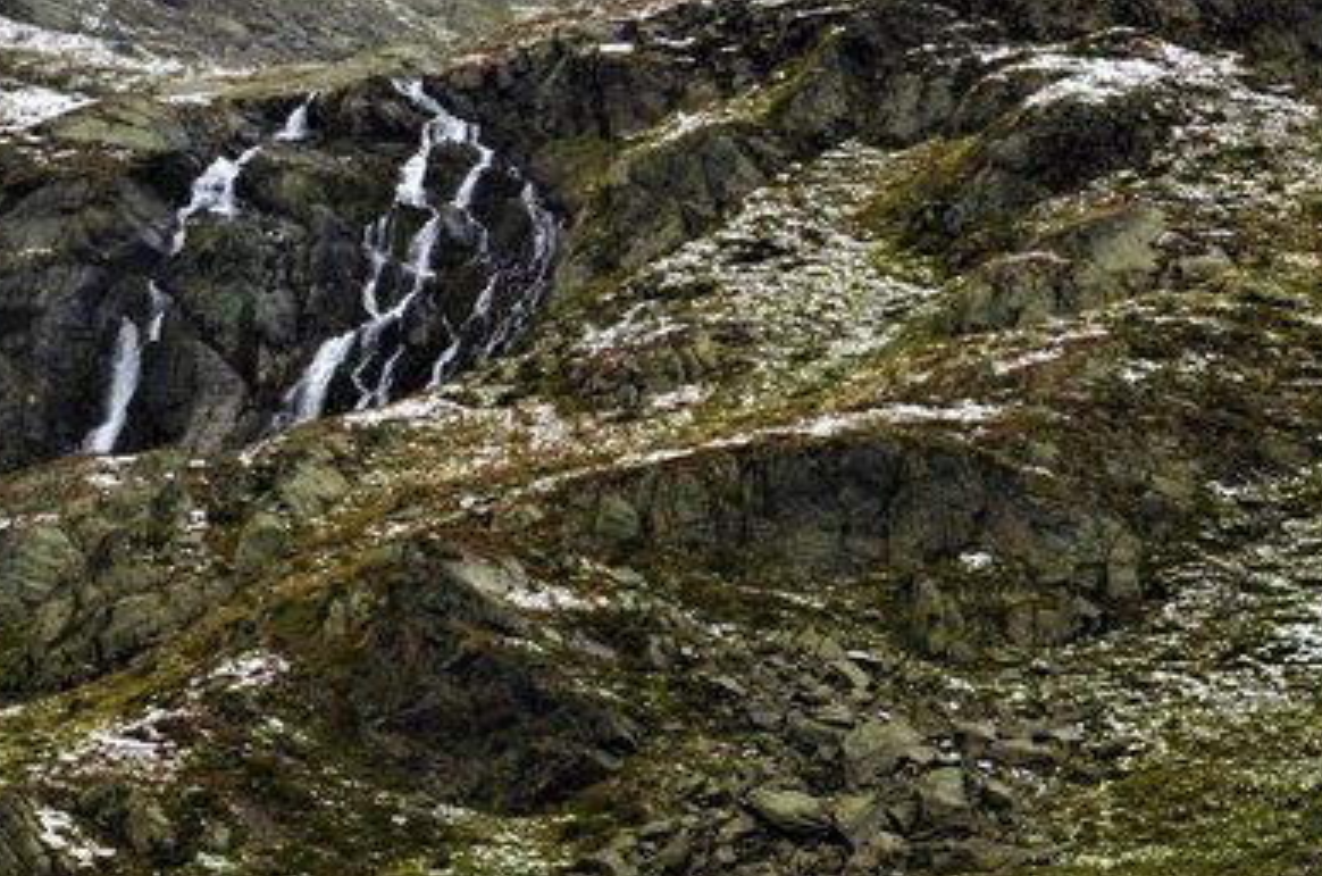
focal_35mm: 192
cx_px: 330
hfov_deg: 10.7
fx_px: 7036
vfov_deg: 7.1
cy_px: 106
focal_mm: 62
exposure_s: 1/160
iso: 320
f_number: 9
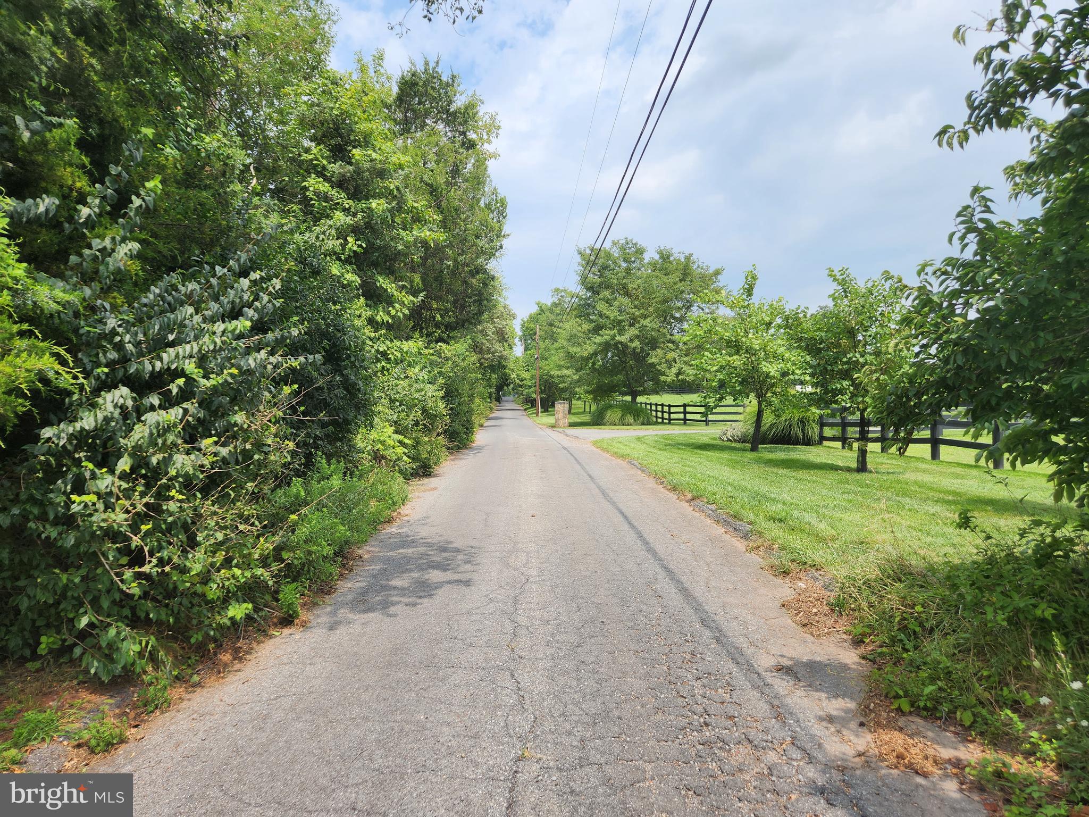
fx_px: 724
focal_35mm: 23
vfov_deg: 58.9
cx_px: 544
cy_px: 408
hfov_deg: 73.9
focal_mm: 5.4
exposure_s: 1/1343
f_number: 1.8
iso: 20
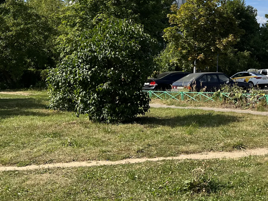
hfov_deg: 33.2
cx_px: 254
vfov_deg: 26.0
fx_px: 418
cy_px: 14
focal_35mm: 54
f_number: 1.5
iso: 50
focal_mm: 5.7
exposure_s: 1/3831
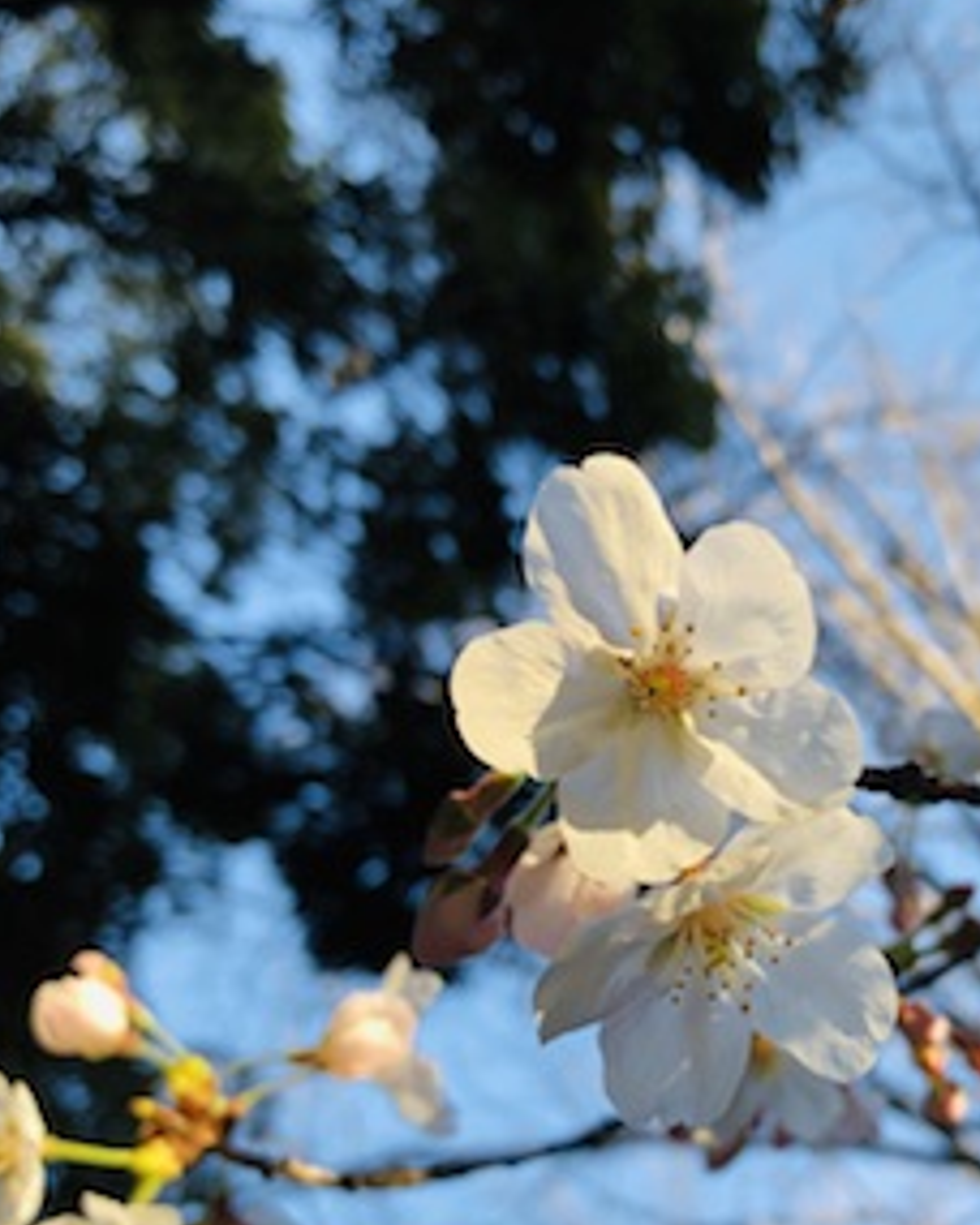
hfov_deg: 31.0
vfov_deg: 38.6
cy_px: 739
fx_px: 1740
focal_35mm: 48
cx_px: 724
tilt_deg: +52.9
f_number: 1.8
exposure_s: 1/246
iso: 20
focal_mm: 3.99
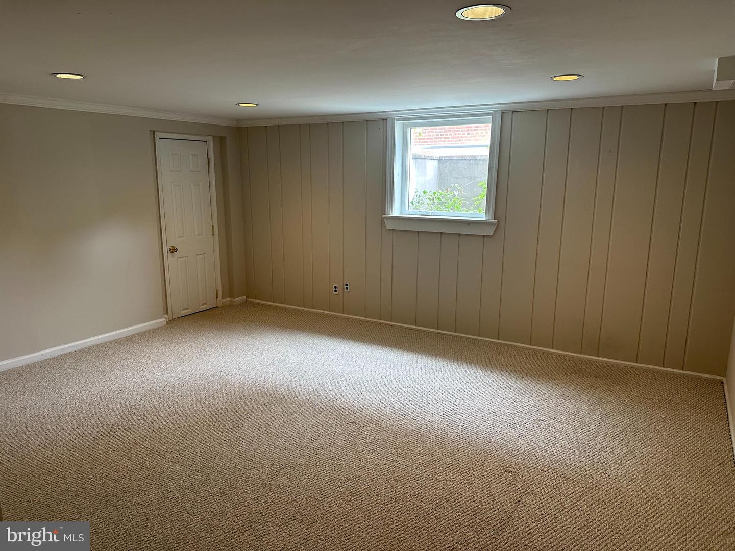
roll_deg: -1.0
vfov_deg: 56.8
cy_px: 276
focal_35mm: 24
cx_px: 368
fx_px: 510
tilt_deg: -10.6
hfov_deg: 71.6
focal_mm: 6.86
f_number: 1.78
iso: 200
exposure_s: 1/60
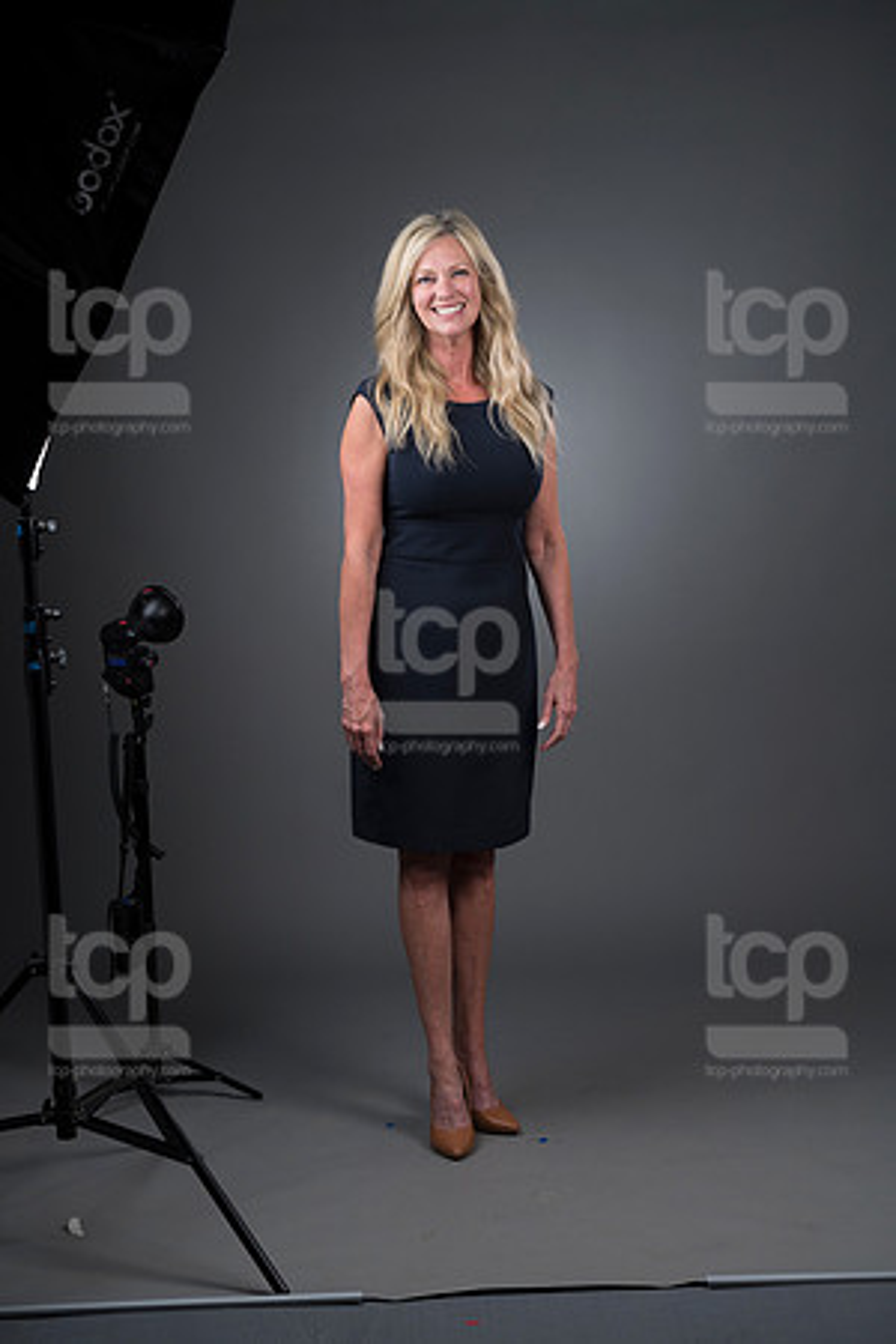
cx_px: 448
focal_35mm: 80
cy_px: 672
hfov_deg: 17.1
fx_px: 2986
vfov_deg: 25.4
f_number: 5.6
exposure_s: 1/250
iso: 160
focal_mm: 80
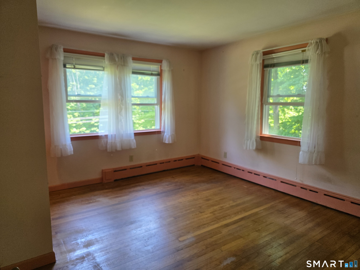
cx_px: 180
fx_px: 239
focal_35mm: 23
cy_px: 135
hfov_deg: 73.9
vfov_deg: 58.9
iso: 200
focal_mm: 6.3
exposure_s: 1/120
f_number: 1.7
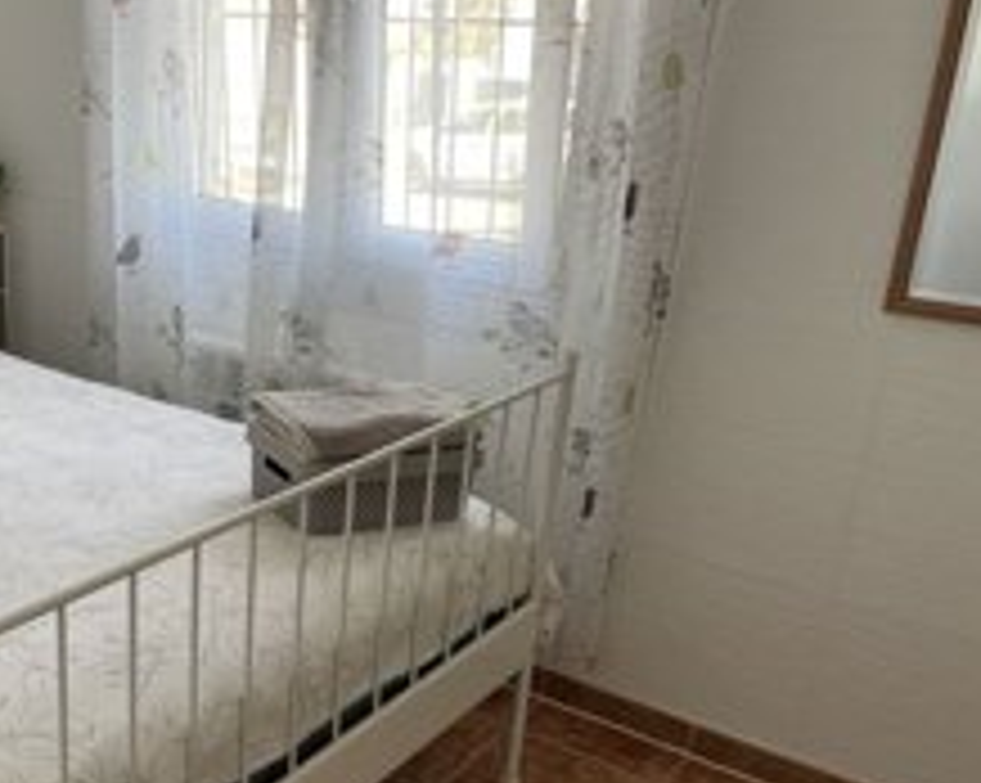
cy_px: 482
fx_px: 1218
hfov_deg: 42.2
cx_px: 220
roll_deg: -0.9
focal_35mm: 42
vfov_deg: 35.5
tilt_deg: -22.8
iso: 100
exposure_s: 1/121
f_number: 1.6
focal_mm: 4.2
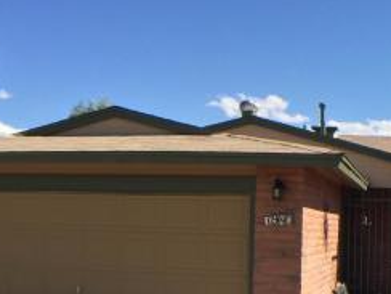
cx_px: 359
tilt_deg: +0.4
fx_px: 858
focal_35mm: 76
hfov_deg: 24.8
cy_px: 220
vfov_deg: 19.3
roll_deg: -2.2
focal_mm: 4.15
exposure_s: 1/1721
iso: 32
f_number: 2.2
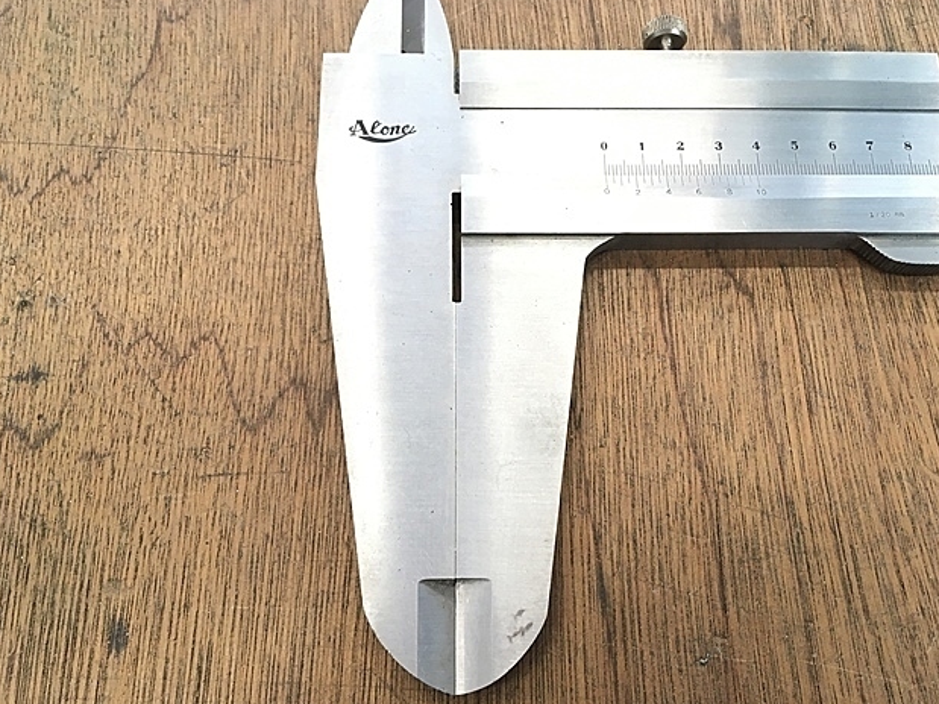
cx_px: 478
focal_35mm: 30
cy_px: 354
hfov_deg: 60.0
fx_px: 814
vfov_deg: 46.8
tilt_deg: -71.5
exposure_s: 1/30
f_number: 2.2
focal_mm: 4.15
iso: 64
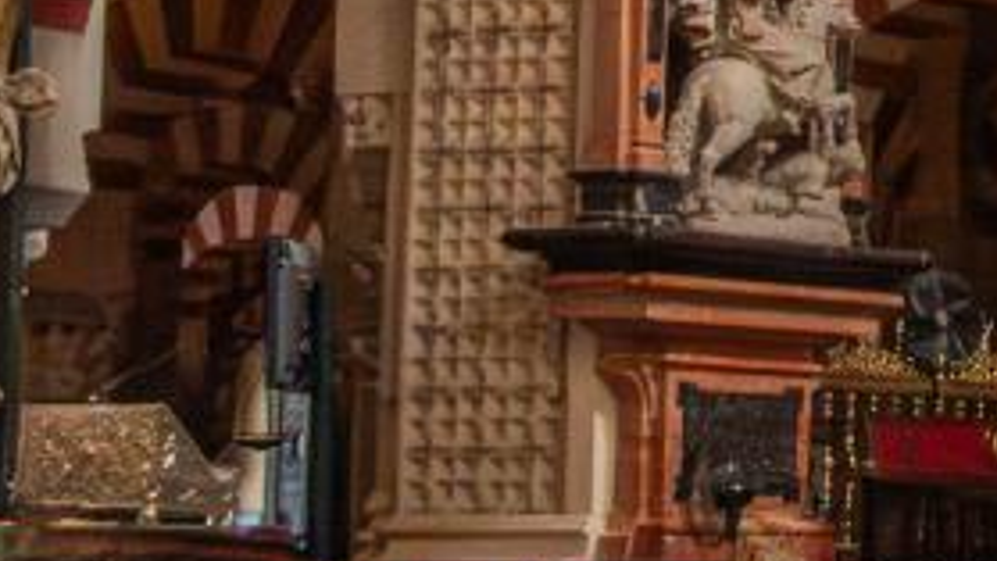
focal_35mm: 144
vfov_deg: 7.3
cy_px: -1202
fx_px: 3807
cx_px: 1976
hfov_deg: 13.0
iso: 4000
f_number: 20
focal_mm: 24
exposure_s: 1/80
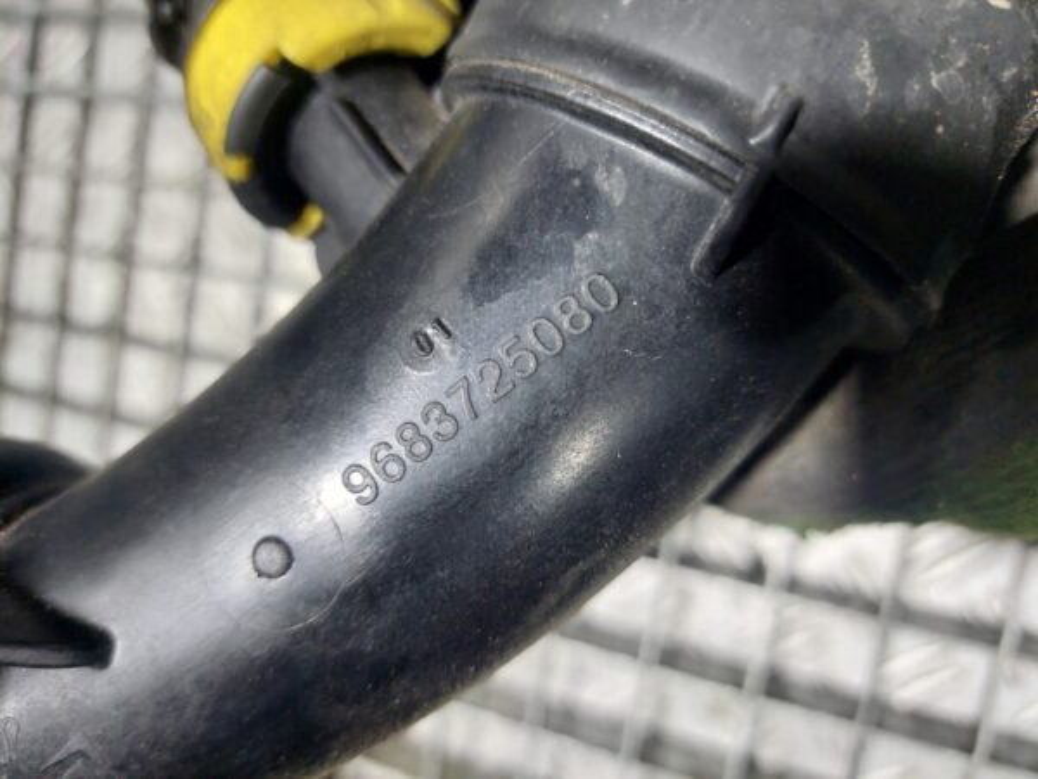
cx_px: 519
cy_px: 390
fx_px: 750
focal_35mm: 25
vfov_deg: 54.9
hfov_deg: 69.4
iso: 400
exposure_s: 1/50
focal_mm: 5.23
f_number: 1.8
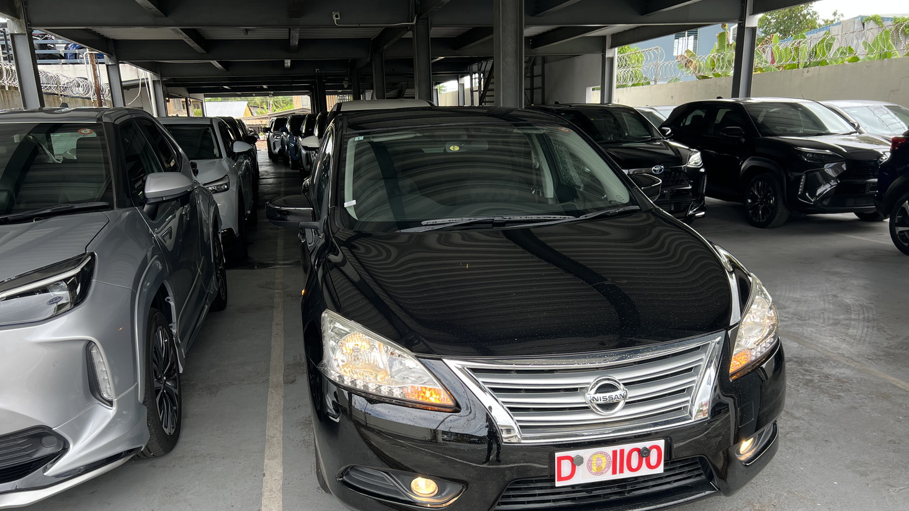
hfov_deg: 66.1
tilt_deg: -16.8
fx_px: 699
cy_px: 323
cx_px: 447
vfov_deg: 39.9
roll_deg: +1.7
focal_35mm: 29
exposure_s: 1/340
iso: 50
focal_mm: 5.7
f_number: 1.5
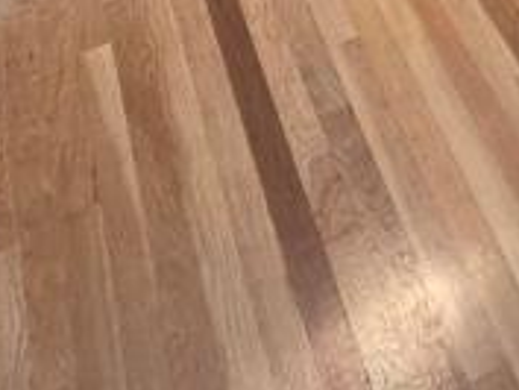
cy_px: -683
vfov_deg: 12.4
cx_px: 759
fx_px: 1125
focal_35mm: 75
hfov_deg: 22.0
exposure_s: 1/60.2
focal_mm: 2.2
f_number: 2.2
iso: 400
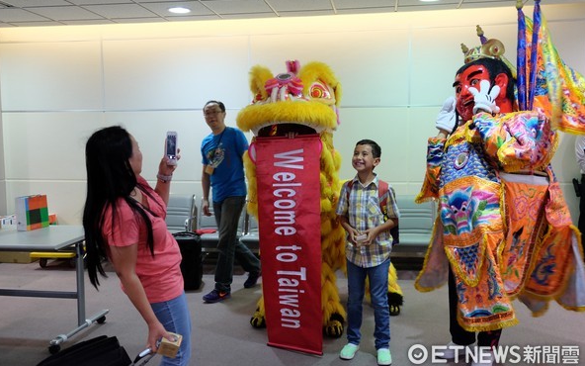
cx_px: 292
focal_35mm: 32
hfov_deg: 59.7
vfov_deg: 39.4
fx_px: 510
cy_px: 176
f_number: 3.2
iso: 2500
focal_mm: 20.5
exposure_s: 1/60
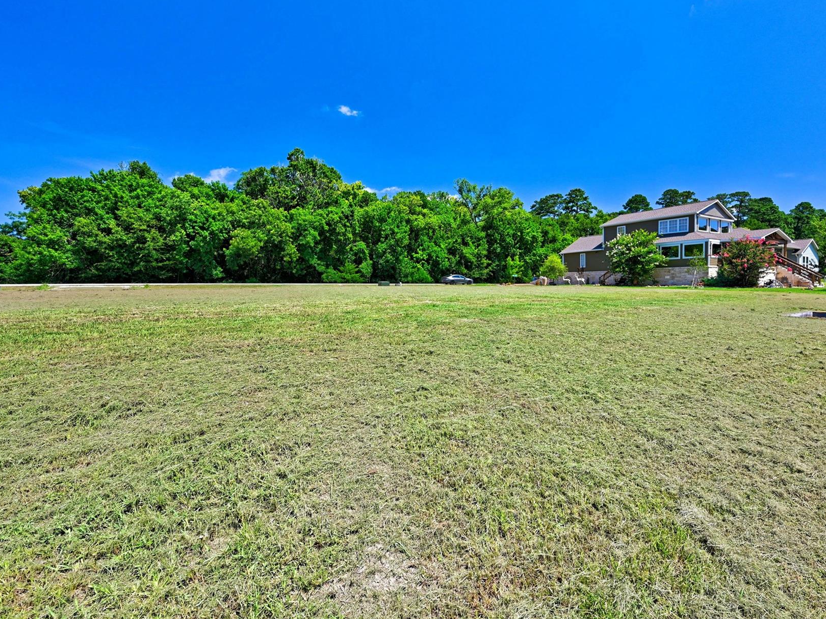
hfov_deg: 90.1
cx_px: 485
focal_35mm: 17
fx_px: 406
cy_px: 295
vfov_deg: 74.7
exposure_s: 1/400
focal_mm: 14
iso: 400
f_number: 8
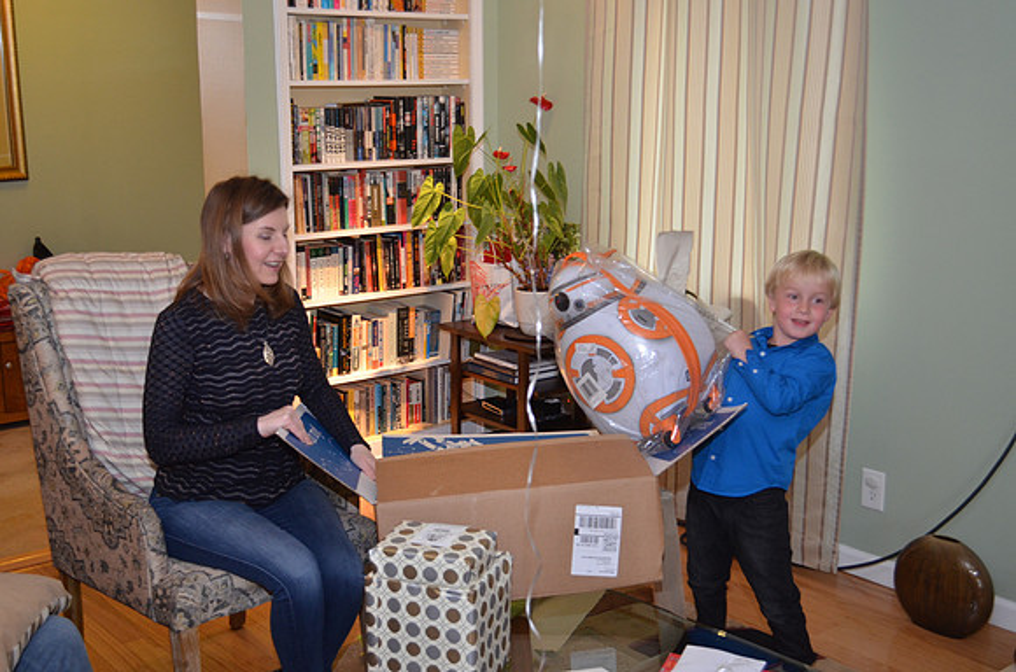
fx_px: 1183
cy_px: 336
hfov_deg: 46.5
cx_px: 508
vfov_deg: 31.7
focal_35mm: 42
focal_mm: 28
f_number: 4.5
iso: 800
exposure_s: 1/60
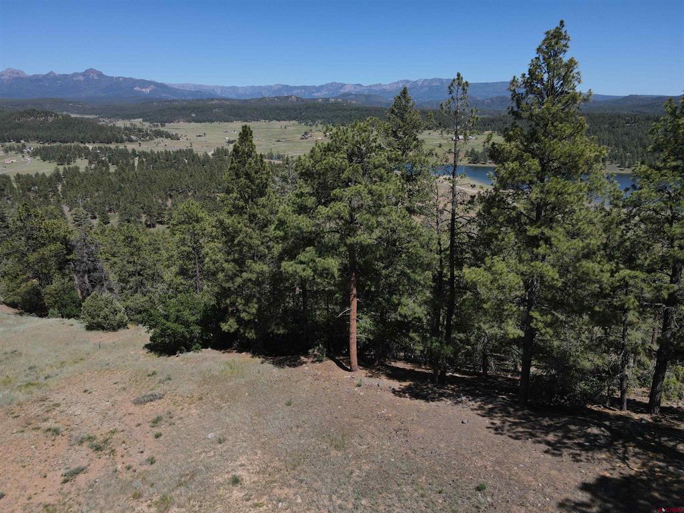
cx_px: 342
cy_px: 256
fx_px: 474
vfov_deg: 56.8
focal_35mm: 24
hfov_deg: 71.6
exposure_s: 1/1000
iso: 100
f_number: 2.8
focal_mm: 4.5
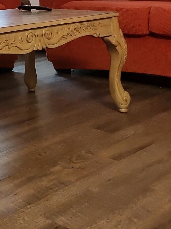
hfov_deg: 17.7
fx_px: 514
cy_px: -67
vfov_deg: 22.4
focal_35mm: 78
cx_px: -53
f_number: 1.79
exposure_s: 1/20
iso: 502
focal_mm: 4.71
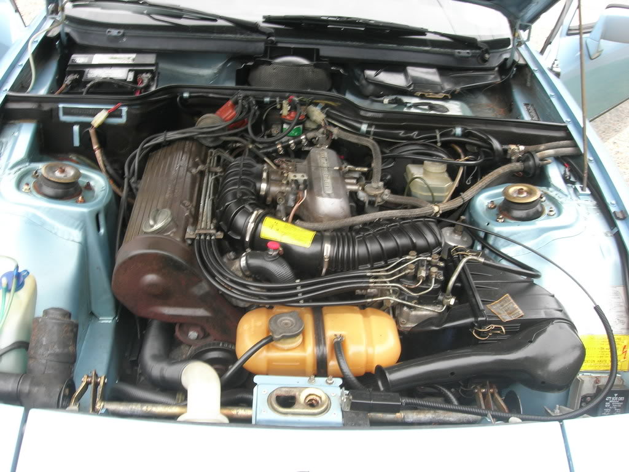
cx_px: 314
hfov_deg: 49.0
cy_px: 236
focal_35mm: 38
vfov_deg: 37.7
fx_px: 690
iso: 64
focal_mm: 7.8
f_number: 4.8
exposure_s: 1/30.2
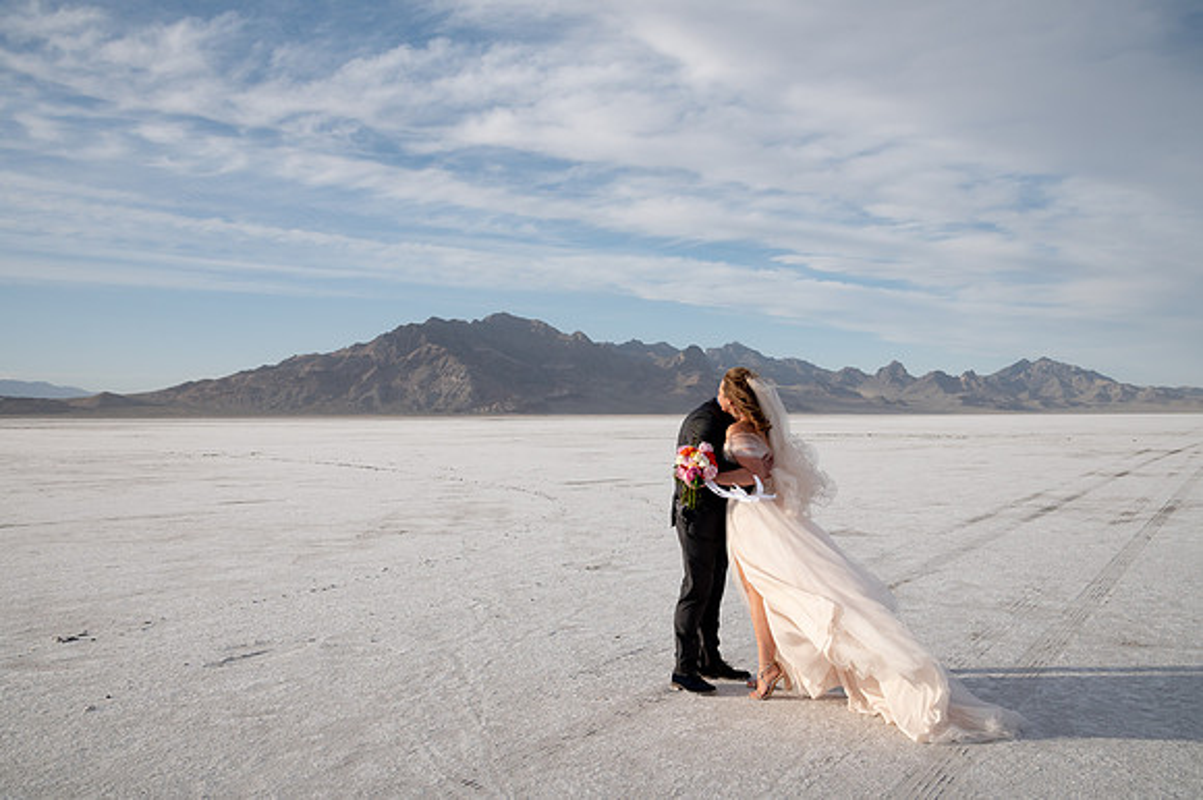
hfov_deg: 57.8
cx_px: 600
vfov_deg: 40.3
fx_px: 1090
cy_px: 400
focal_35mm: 33
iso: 200
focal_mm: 32
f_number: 8
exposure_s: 1/800
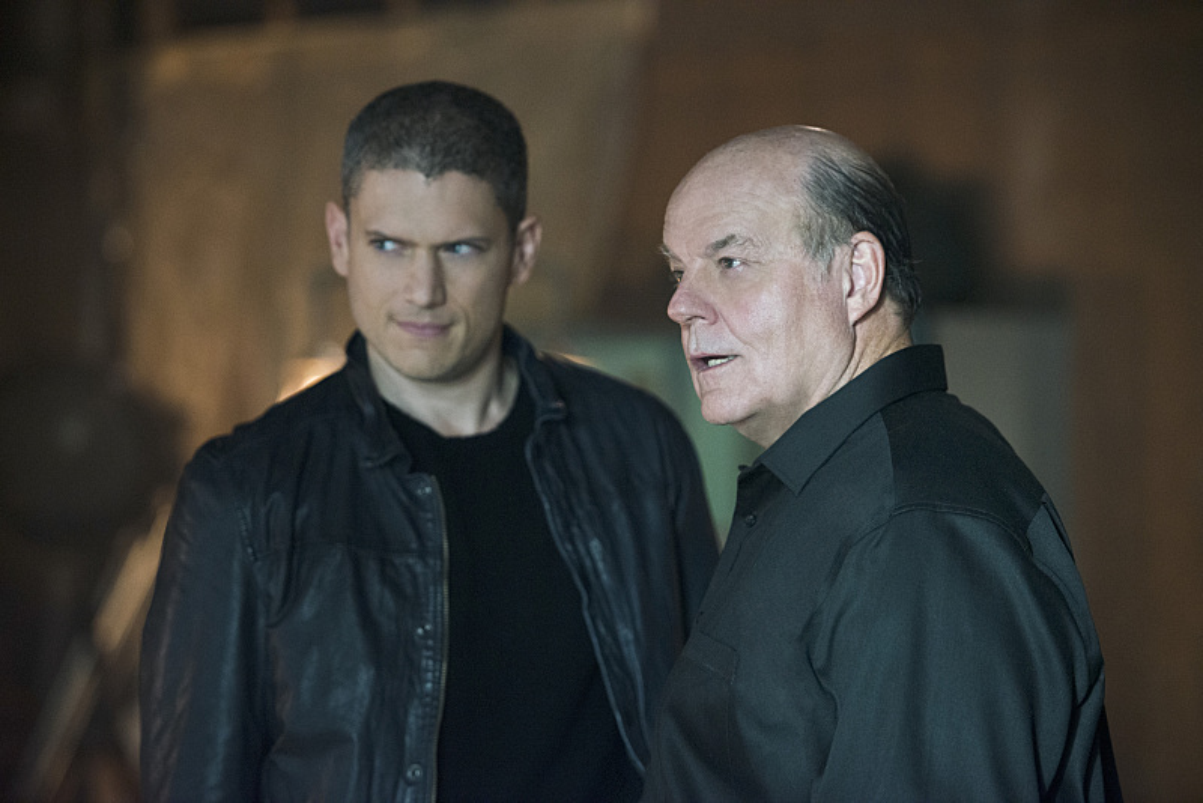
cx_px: 602
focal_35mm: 145
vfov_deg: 9.5
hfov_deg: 14.1
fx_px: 4847
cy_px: 402
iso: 2500
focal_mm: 145
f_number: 2.8
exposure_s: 1/100
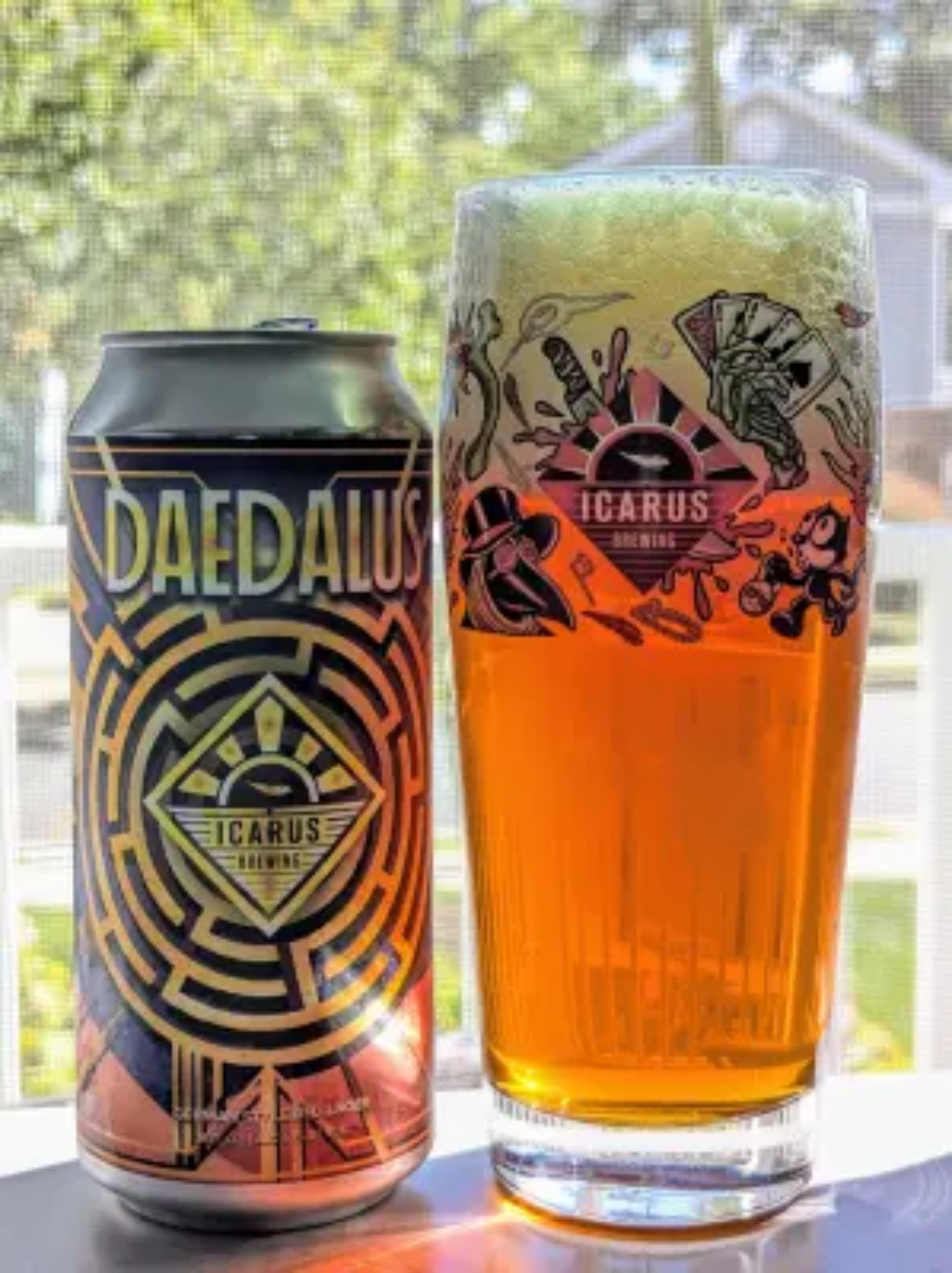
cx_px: 476
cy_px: 636
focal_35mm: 48
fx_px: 1764
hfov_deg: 30.2
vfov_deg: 39.7
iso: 47
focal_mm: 6.81
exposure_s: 1/272
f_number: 1.85
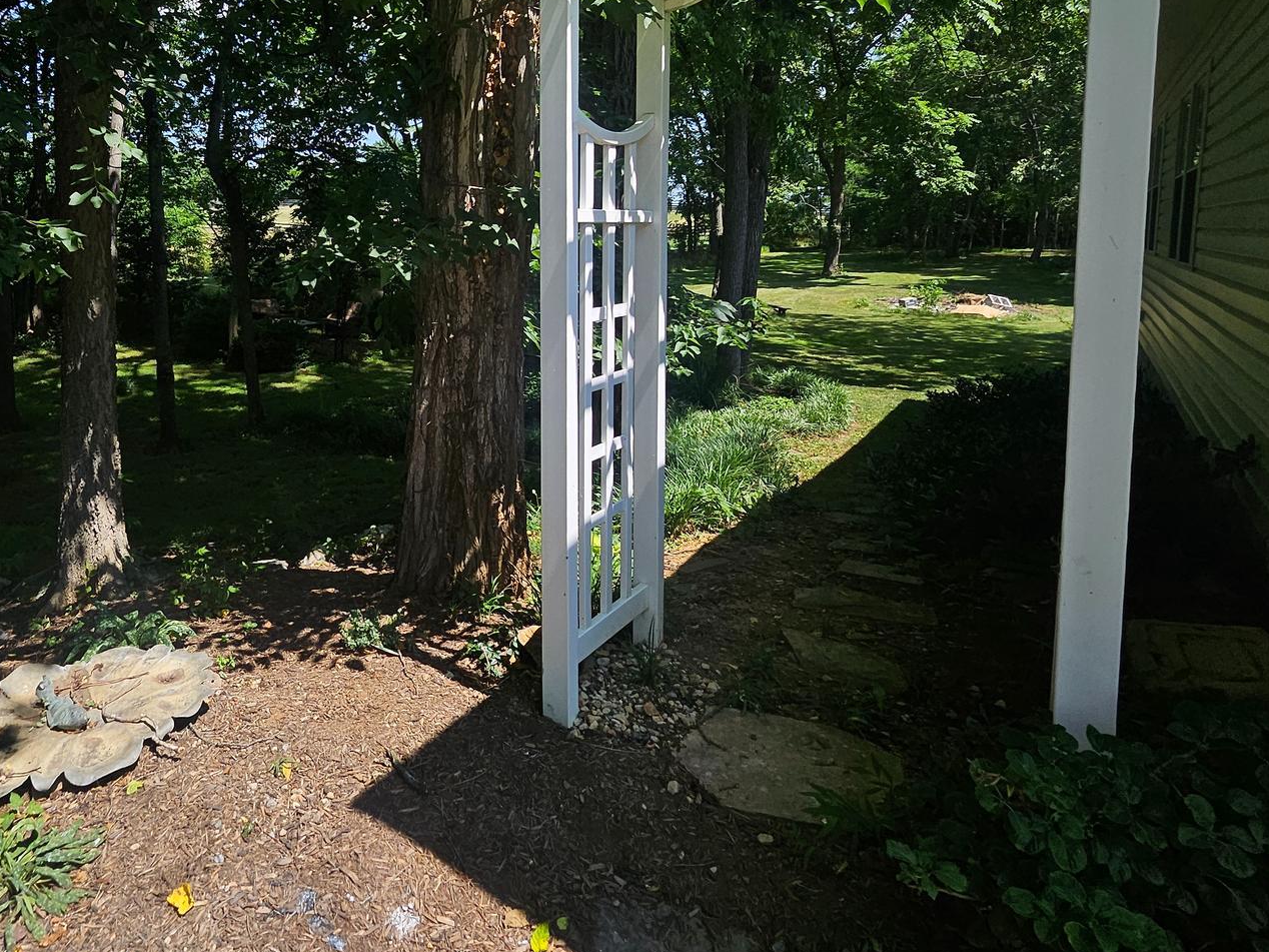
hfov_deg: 76.3
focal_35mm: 21
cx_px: 414
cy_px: 293
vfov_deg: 61.4
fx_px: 770
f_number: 2.2
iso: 32
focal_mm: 1.74
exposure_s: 1/1151
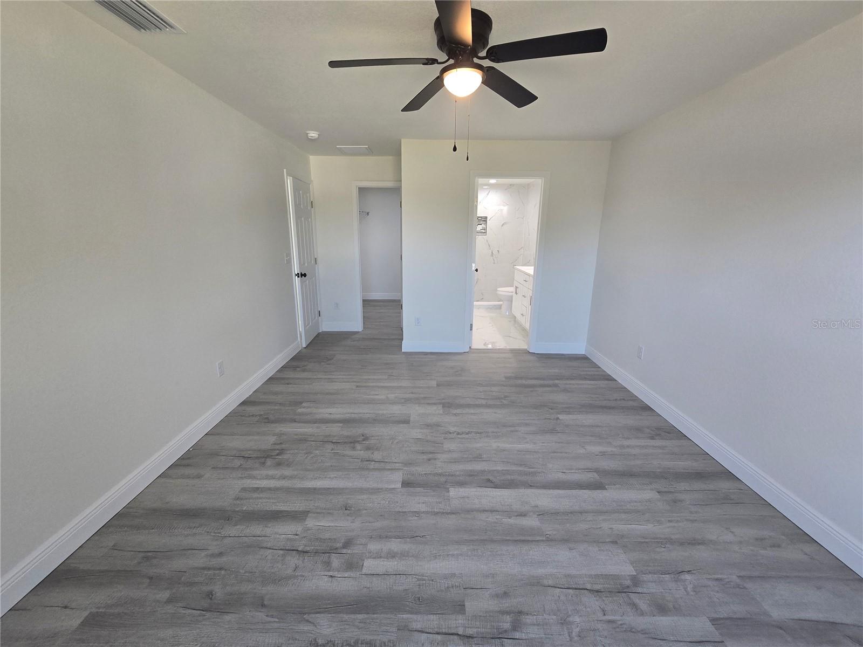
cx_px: 432
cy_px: 324
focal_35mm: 13
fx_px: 324
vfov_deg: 89.9
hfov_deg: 106.2
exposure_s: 1/60
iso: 100
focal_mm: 2.2
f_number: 2.2
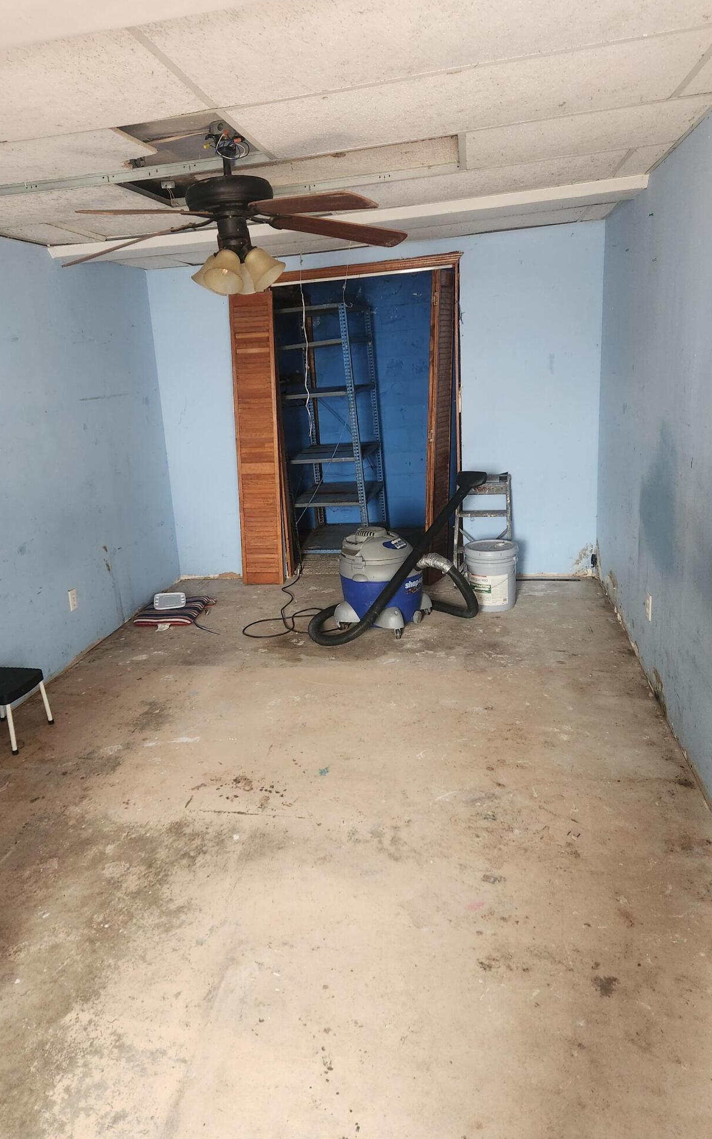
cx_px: 300
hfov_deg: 49.1
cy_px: 558
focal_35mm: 25
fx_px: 776
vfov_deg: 72.5
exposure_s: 1/120
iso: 400
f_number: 1.8
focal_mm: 5.4
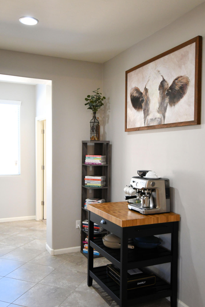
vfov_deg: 53.1
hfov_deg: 36.9
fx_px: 307
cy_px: 160
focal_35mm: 36
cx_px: 105
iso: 1250
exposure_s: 1/125
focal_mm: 22
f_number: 4
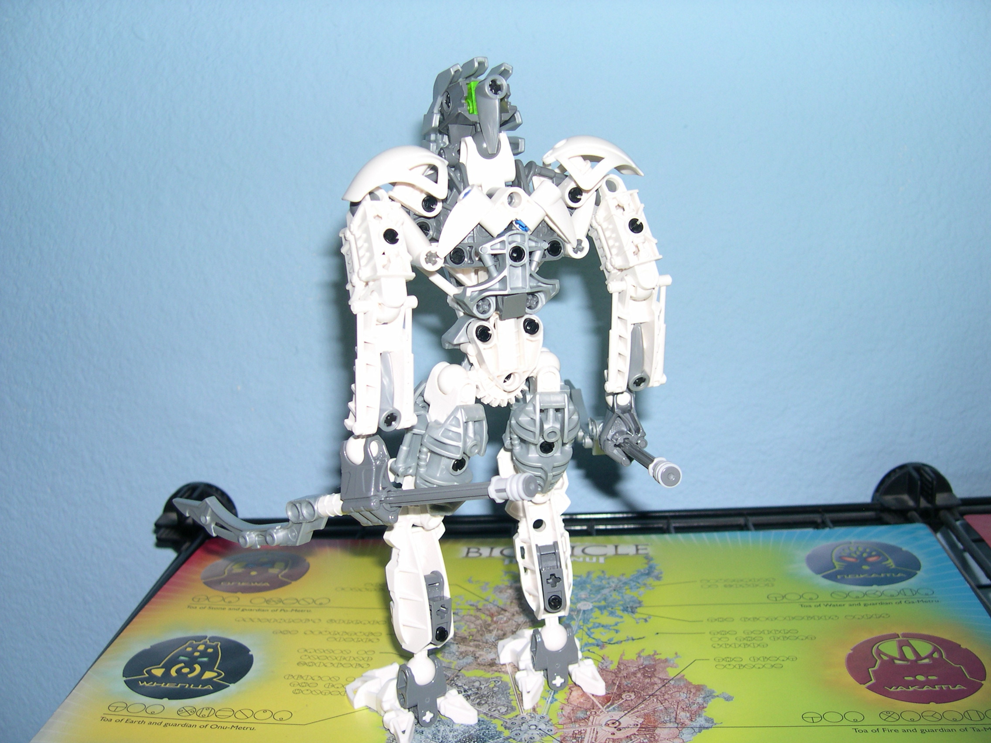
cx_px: 496
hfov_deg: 49.0
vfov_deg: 37.7
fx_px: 1088
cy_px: 372
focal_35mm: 38
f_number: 2.8
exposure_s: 1/60
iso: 100
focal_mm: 8
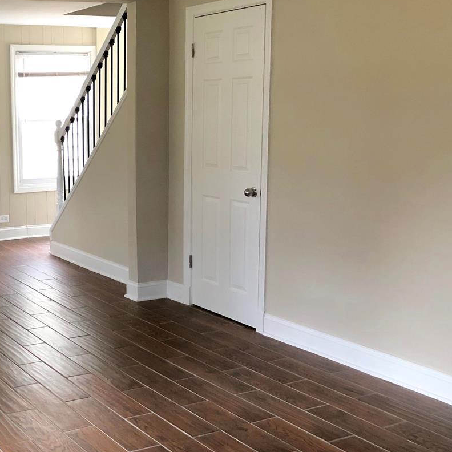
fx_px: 739
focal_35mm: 50
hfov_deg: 32.3
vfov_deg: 34.0
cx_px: 42
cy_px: 224
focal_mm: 4
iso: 50
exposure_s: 1/15
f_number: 1.8
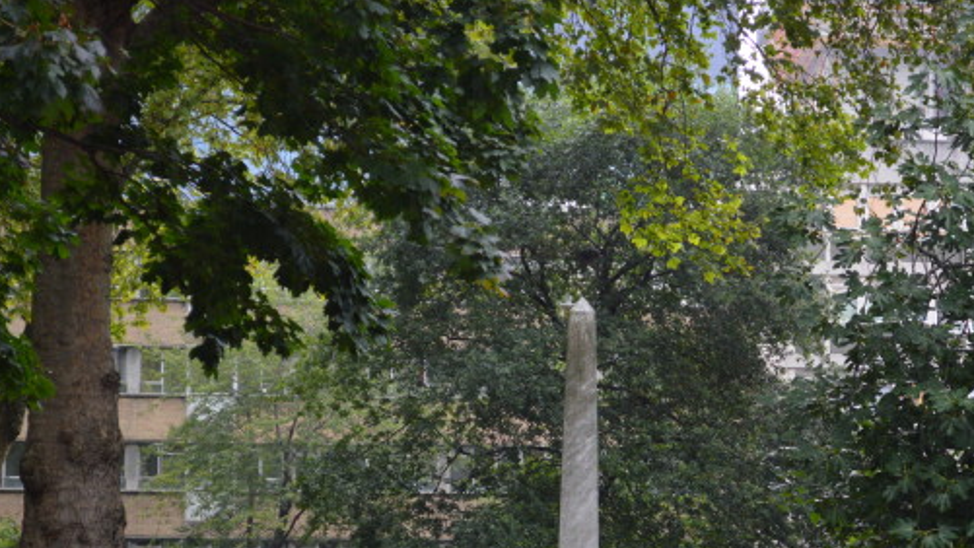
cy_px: 446
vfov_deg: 10.0
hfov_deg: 17.7
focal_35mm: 121
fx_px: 3119
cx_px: 675
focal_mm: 55
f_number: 5.6
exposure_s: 1/60
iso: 720
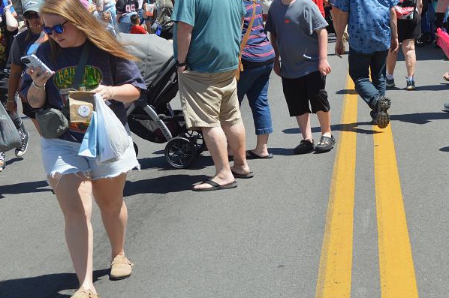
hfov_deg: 26.3
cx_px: 285
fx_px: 959
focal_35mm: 77
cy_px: 90
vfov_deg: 17.6
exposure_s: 1/250
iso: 100
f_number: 8
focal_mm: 30
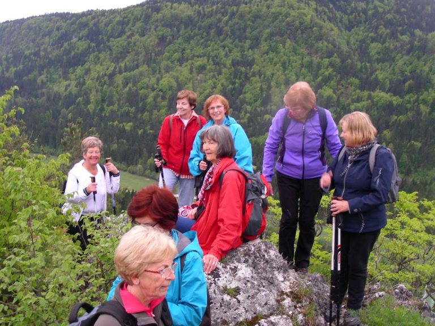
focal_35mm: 48
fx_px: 603
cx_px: 218
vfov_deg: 30.3
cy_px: 163
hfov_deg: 39.7
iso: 50
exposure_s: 1/69.4
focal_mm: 8
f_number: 3.5
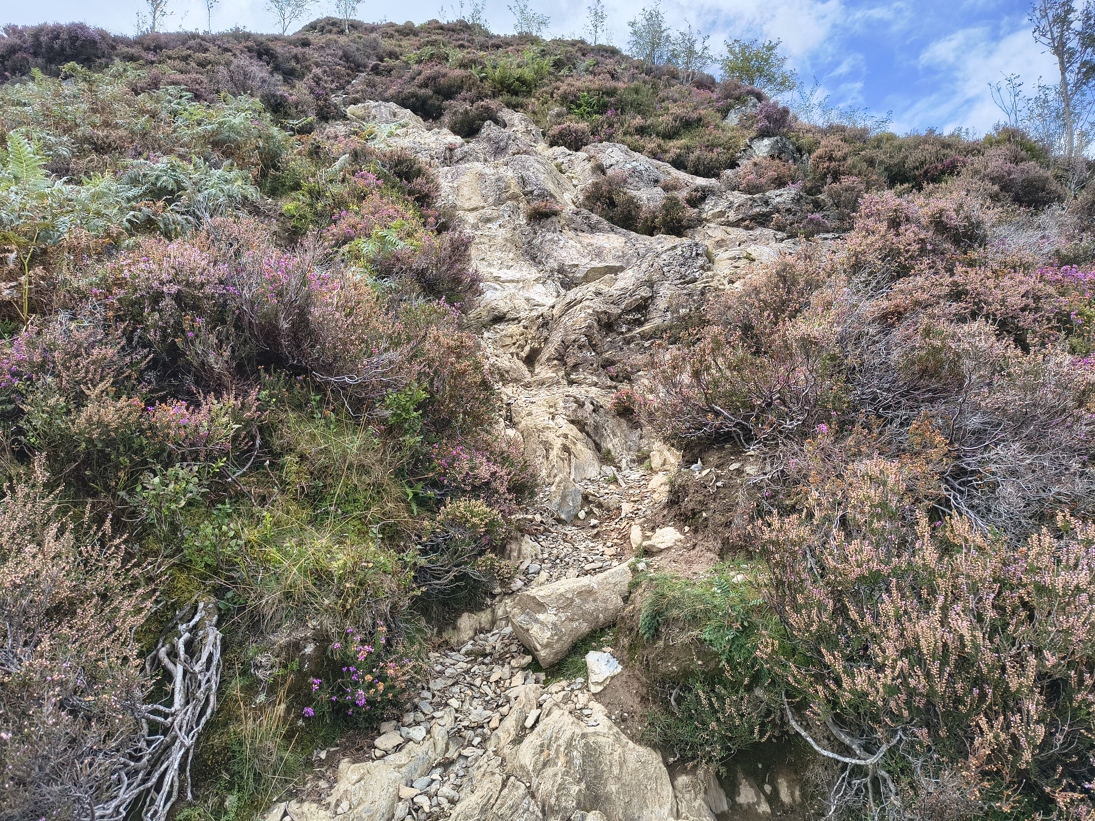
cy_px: 410
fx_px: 728
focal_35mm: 23
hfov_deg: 73.9
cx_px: 548
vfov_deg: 58.9
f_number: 1.8
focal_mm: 5.56
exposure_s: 1/879
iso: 101
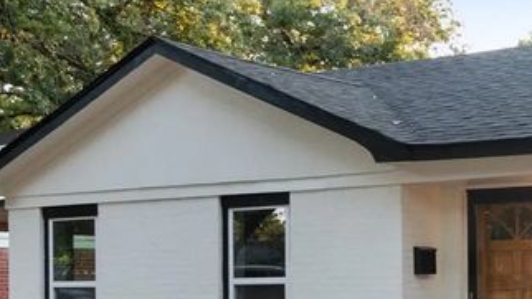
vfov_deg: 17.2
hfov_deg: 26.5
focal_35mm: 70
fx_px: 987
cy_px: 191
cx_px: 651
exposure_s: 1/25
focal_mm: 14
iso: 640
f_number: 8
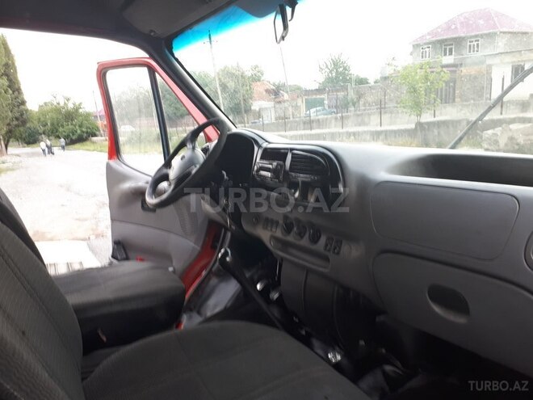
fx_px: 416
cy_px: 200
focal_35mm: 27
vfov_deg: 51.4
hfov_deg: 65.3
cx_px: 266
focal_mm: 3.6
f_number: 1.9
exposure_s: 1/33
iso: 64
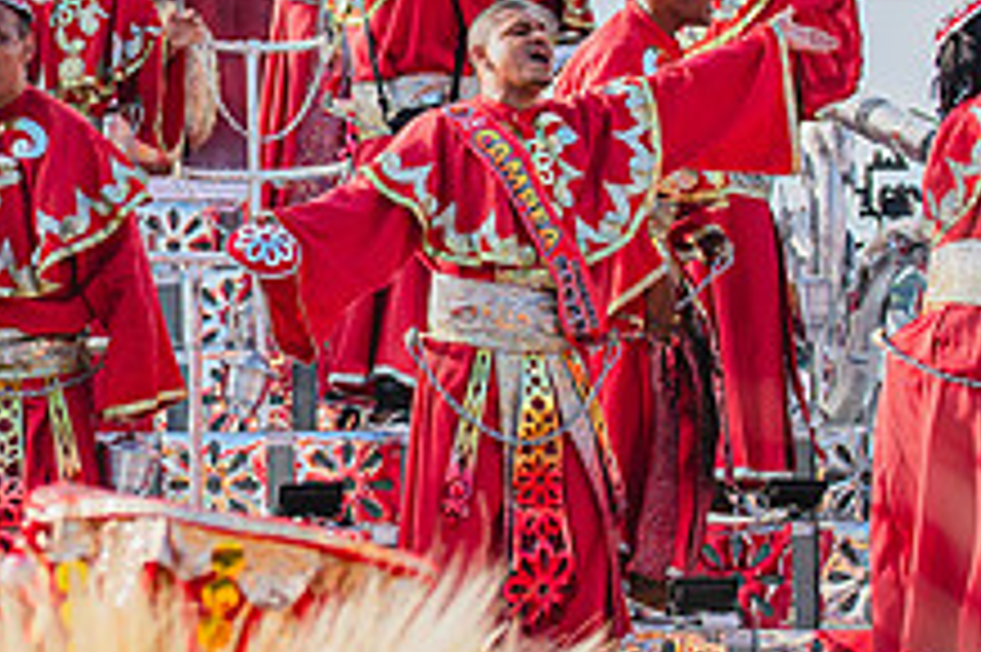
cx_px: -18
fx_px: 5065
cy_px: 252
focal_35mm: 186
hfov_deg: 11.0
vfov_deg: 7.4
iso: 400
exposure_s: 1/1600
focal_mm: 70
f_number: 5.6
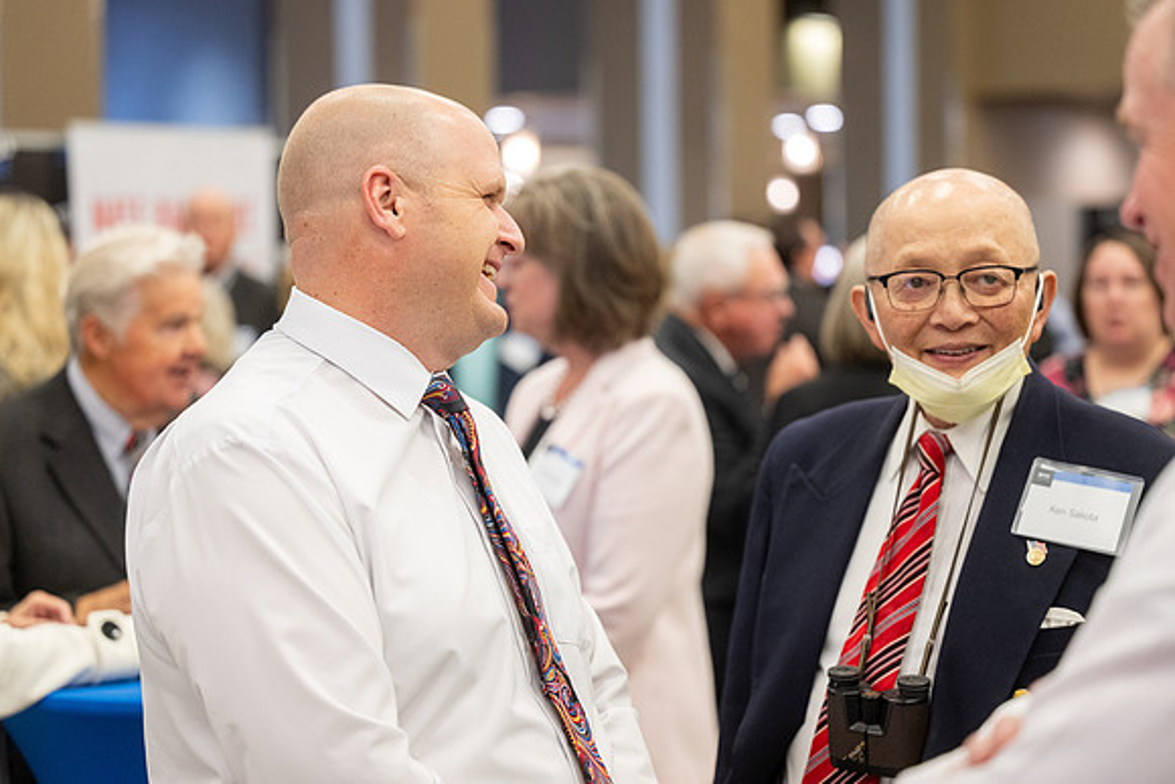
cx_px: 588
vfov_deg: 16.7
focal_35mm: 82
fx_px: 2677
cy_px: 392
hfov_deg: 24.8
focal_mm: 82
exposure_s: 1/200
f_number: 2.8
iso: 2000
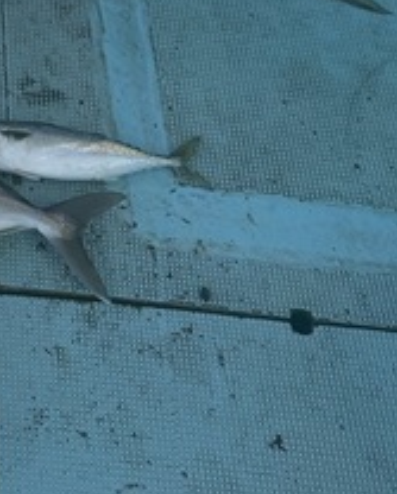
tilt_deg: -34.8
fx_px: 1407
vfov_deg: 17.0
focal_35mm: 96
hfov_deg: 14.9
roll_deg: -0.7
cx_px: -197
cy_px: -349
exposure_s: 1/2169
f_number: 1.78
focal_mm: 6.76
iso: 100
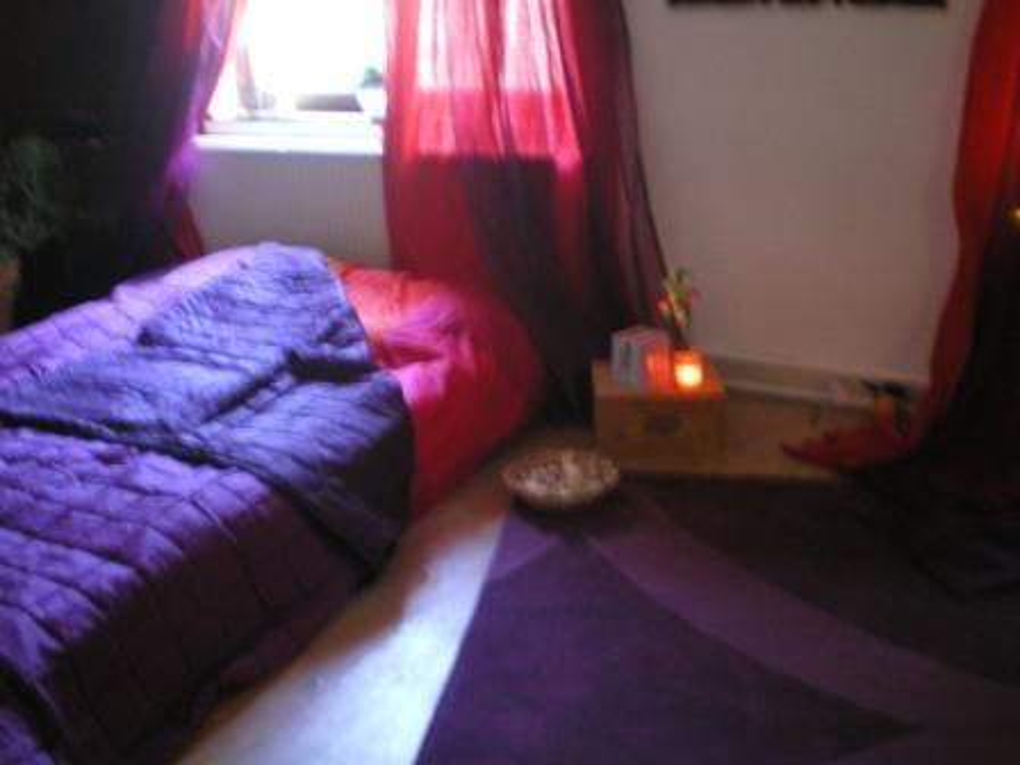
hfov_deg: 49.0
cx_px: 510
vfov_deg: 37.7
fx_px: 1120
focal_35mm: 38
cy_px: 382
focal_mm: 6.3
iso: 400
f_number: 3.1
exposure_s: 1/4
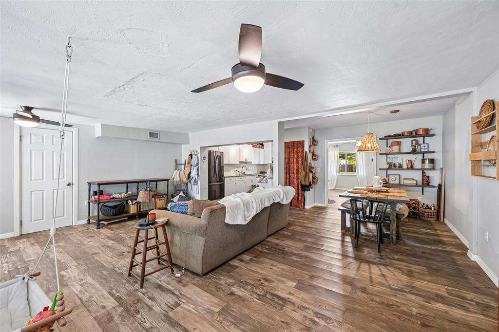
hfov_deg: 104.3
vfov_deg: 81.2
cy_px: 166
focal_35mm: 14
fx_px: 194
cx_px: 250
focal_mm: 14
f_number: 8
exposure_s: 1/6
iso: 400
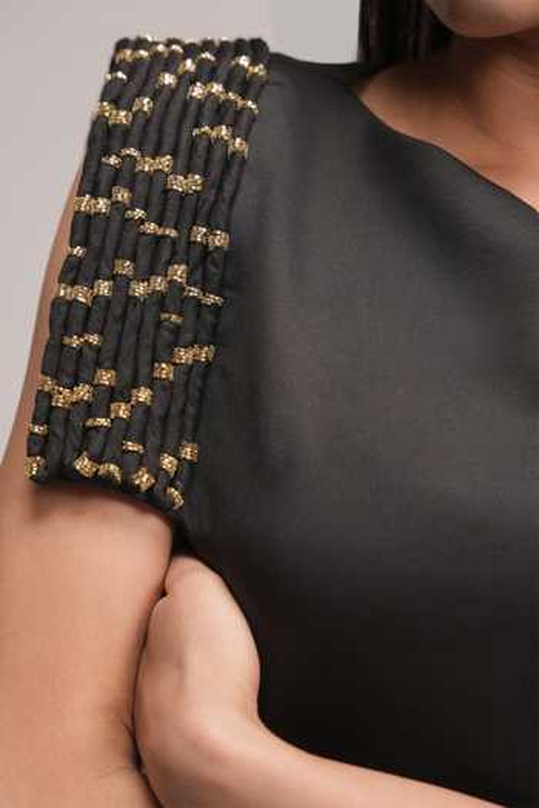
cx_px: 270
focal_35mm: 58
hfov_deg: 23.3
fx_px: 1309
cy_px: 404
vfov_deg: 34.3
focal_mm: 58.3
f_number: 4.5
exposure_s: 1/160
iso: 800
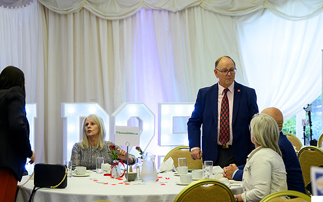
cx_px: 183
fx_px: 757
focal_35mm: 86
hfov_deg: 24.1
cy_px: 109
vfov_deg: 15.2
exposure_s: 1/200
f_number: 2.8
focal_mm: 70
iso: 2000
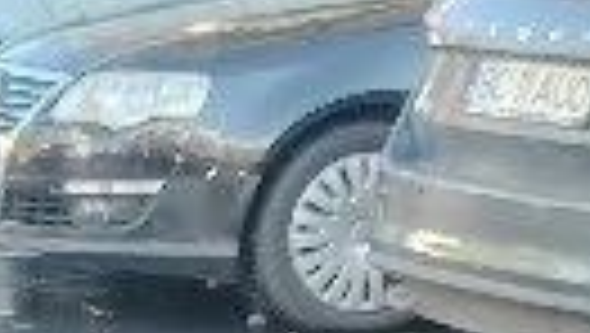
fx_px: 3116
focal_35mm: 199
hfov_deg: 10.1
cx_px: -545
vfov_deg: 5.6
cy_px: 1125
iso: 197
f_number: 1.75
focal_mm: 5.25
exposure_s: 1/50
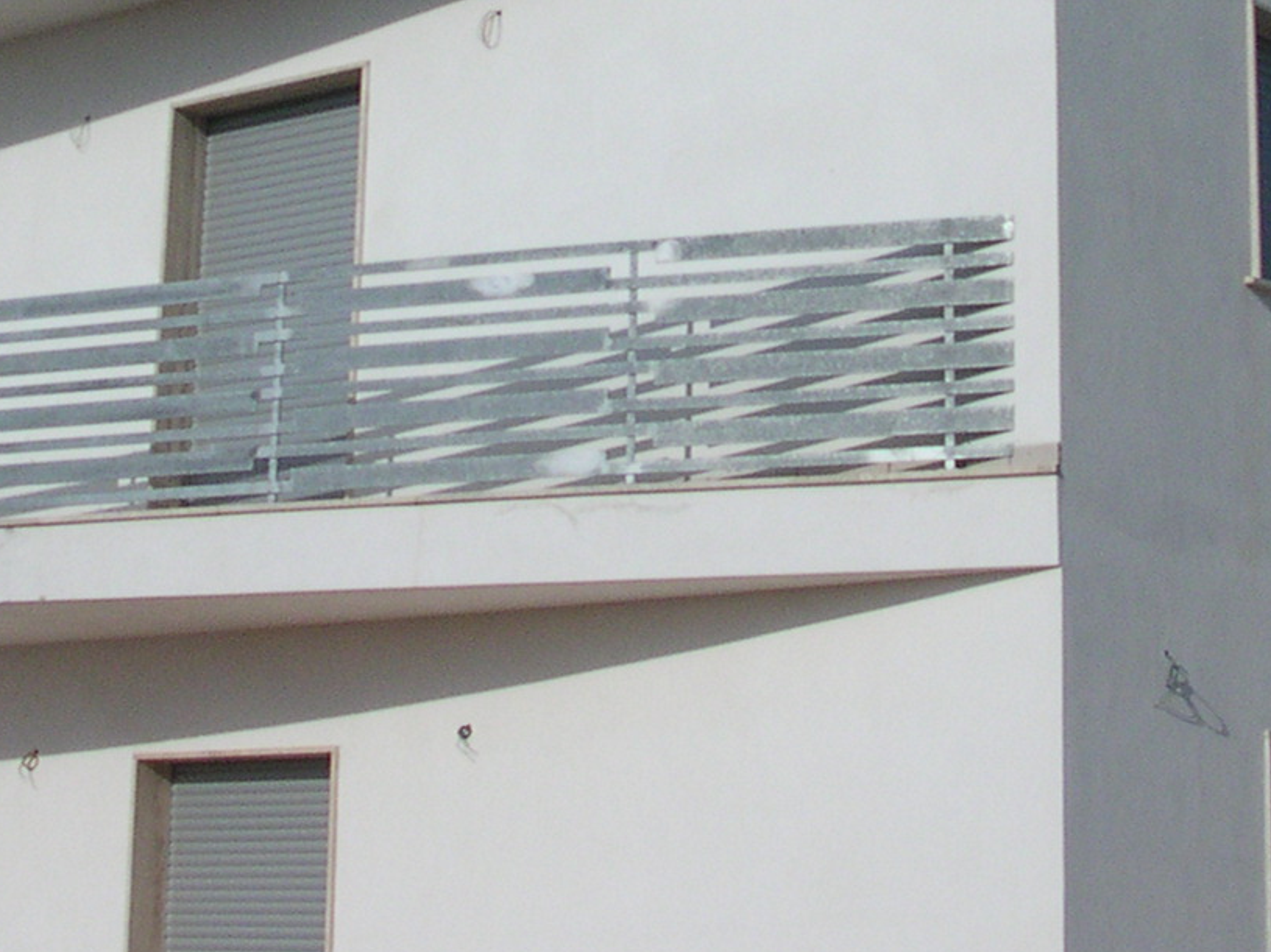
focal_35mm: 93
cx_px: 752
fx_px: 3414
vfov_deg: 15.7
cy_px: 75
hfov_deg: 21.1
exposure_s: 1/904
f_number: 4.5
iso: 100
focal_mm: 5.6
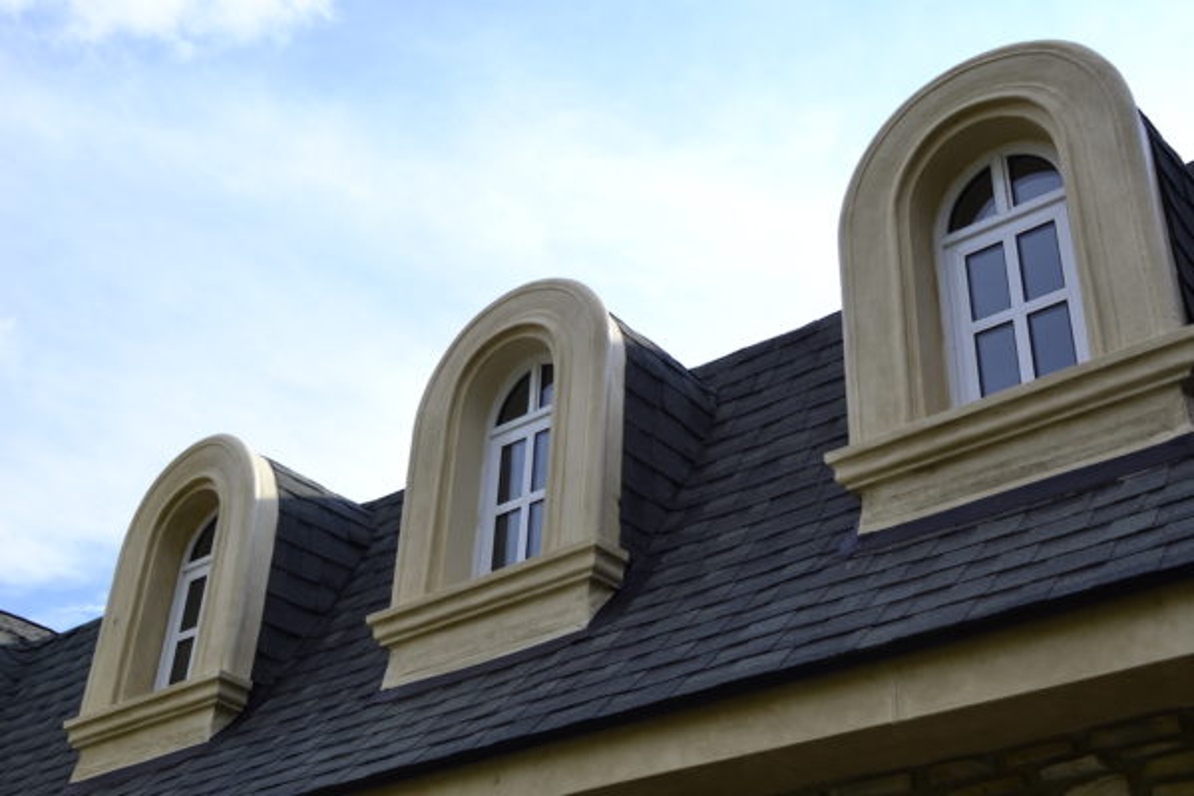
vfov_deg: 30.8
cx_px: 597
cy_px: 398
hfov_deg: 45.0
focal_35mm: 44
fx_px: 1443
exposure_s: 1/125
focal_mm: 29
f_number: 8
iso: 100
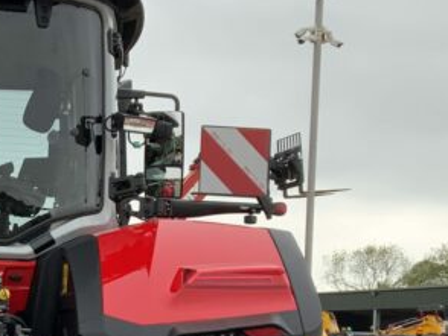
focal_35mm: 101
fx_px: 1308
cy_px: 334
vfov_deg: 14.4
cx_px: 26
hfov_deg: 19.0
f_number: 1.8
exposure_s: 1/214
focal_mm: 3
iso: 16
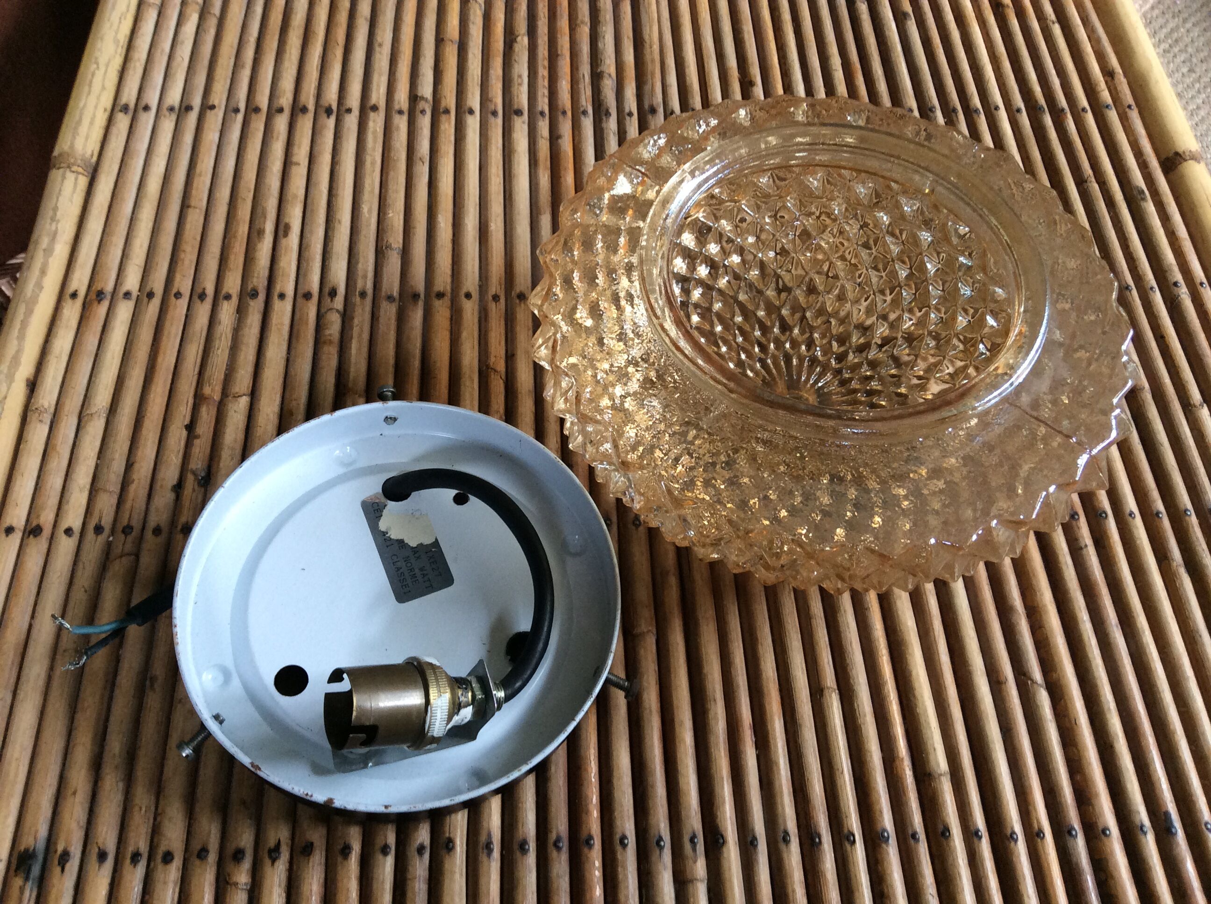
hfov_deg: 56.9
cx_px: 606
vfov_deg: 44.1
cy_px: 452
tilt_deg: -58.9
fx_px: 1118
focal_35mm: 32
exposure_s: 1/25
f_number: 2.4
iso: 80
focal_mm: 3.3
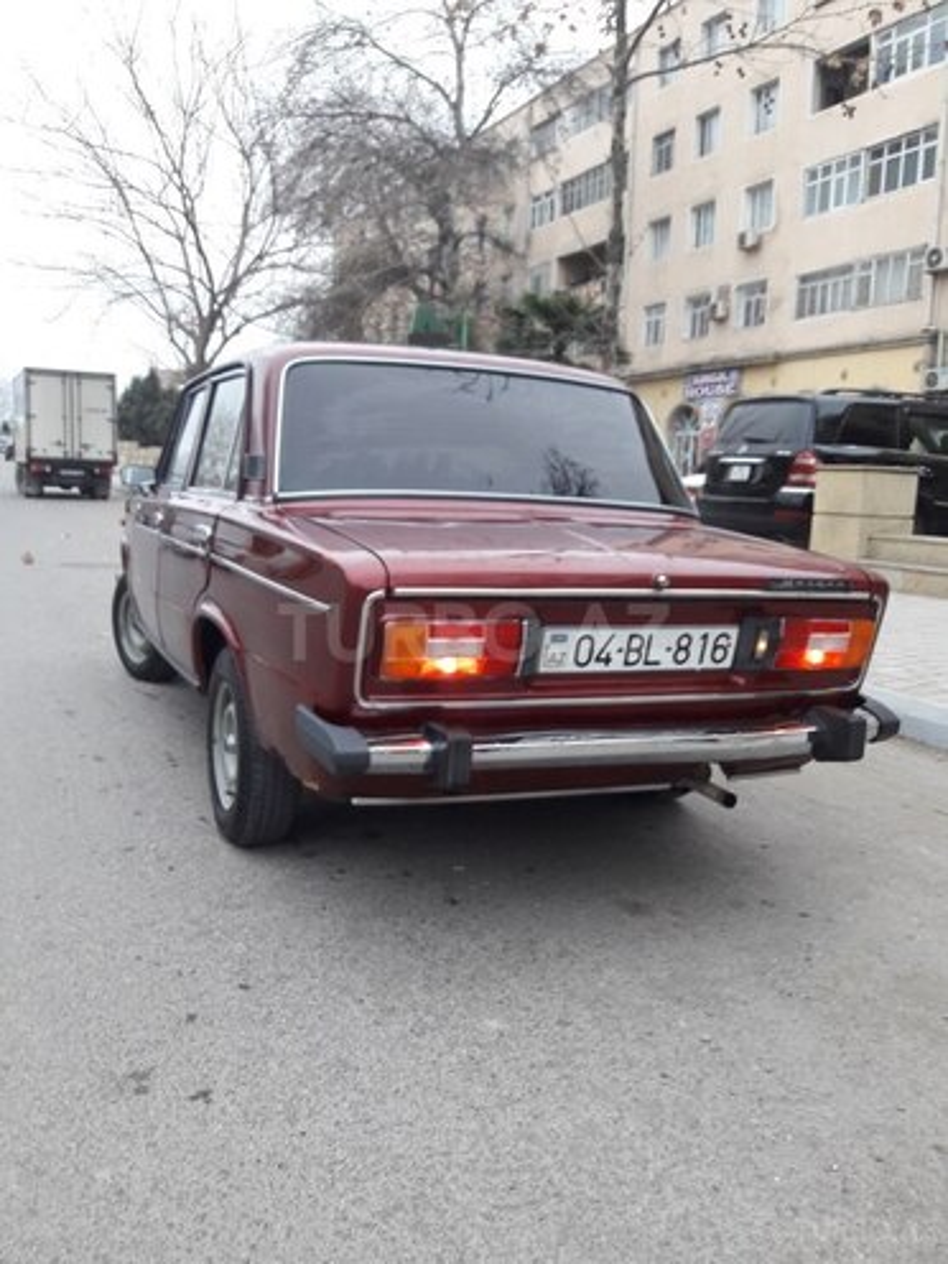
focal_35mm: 28
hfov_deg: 49.7
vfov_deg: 63.4
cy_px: 632
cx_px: 474
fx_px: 1022
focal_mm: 3.7
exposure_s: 1/50
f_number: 1.9
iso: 50
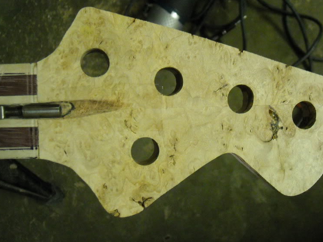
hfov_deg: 39.6
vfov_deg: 30.3
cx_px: 181
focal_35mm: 48
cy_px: 114
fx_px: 448
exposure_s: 1/20
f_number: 2.8
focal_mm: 5.7
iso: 400
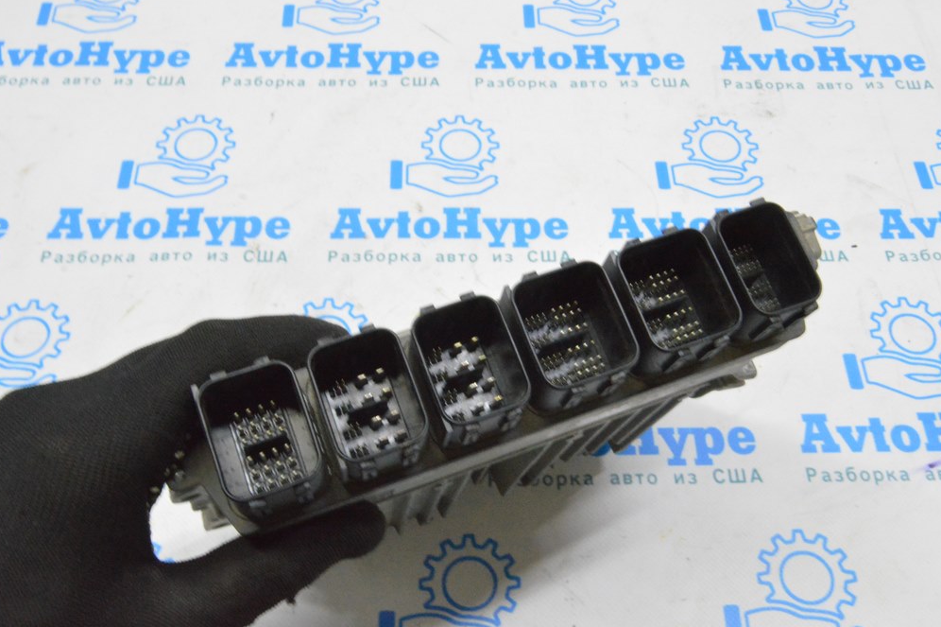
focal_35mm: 37
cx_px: 462
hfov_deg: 51.9
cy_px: 314
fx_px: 967
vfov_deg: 35.9
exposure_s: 1/15
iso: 6400
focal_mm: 24
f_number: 20
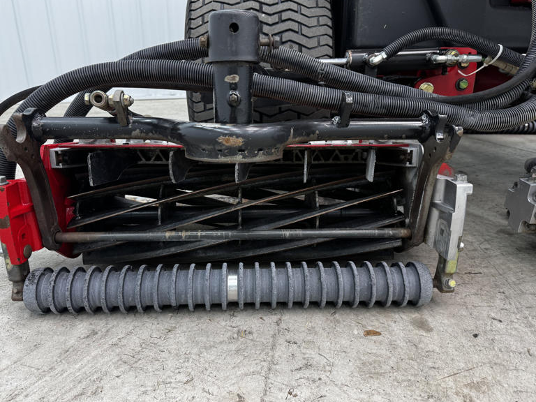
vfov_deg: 54.9
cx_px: 262
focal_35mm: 25
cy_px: 205
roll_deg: +0.2
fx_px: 387
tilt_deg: -21.4
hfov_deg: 69.4
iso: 125
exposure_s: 1/60
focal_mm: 6.76
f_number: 1.78
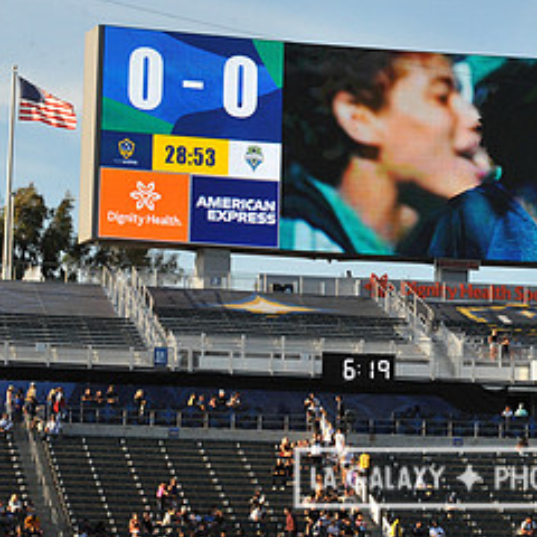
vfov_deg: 10.4
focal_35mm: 168
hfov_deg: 10.4
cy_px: 141
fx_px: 2949
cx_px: 452
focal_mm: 82
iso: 1600
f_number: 16
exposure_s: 1/1000
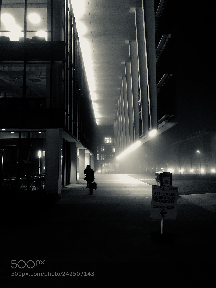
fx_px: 233
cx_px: 108
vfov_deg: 63.4
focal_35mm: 28
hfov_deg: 49.7
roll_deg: +0.6
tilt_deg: +5.3
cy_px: 144
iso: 100
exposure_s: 1/4
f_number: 1.8
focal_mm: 4
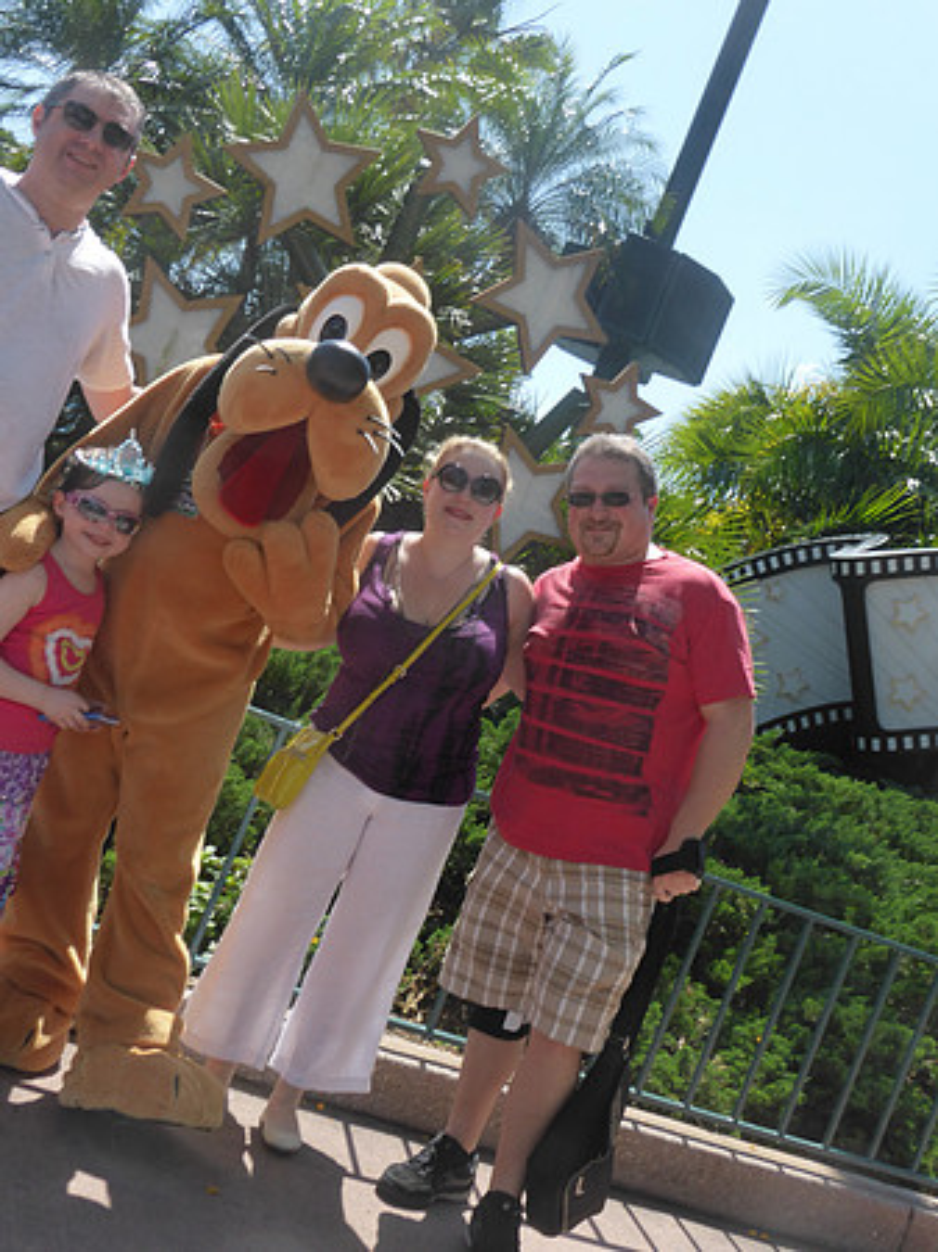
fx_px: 1447
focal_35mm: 40
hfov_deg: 35.9
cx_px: 469
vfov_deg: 46.8
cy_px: 626
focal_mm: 6.9
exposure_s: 1/640
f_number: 3.9
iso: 160
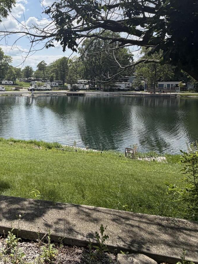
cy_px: 91
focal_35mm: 31
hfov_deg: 39.1
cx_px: -8
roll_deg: +0.8
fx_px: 236
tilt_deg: -2.2
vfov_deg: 57.2
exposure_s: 1/914
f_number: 2.2
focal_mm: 2.22
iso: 20
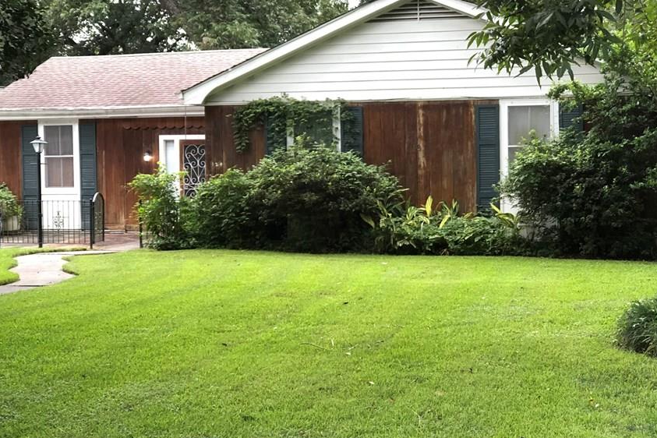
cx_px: 336
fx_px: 1314
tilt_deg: -2.2
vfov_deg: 18.9
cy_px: 212
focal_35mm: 72
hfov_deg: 28.1
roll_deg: +0.7
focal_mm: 6.6
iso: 250
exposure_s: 1/120
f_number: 2.8
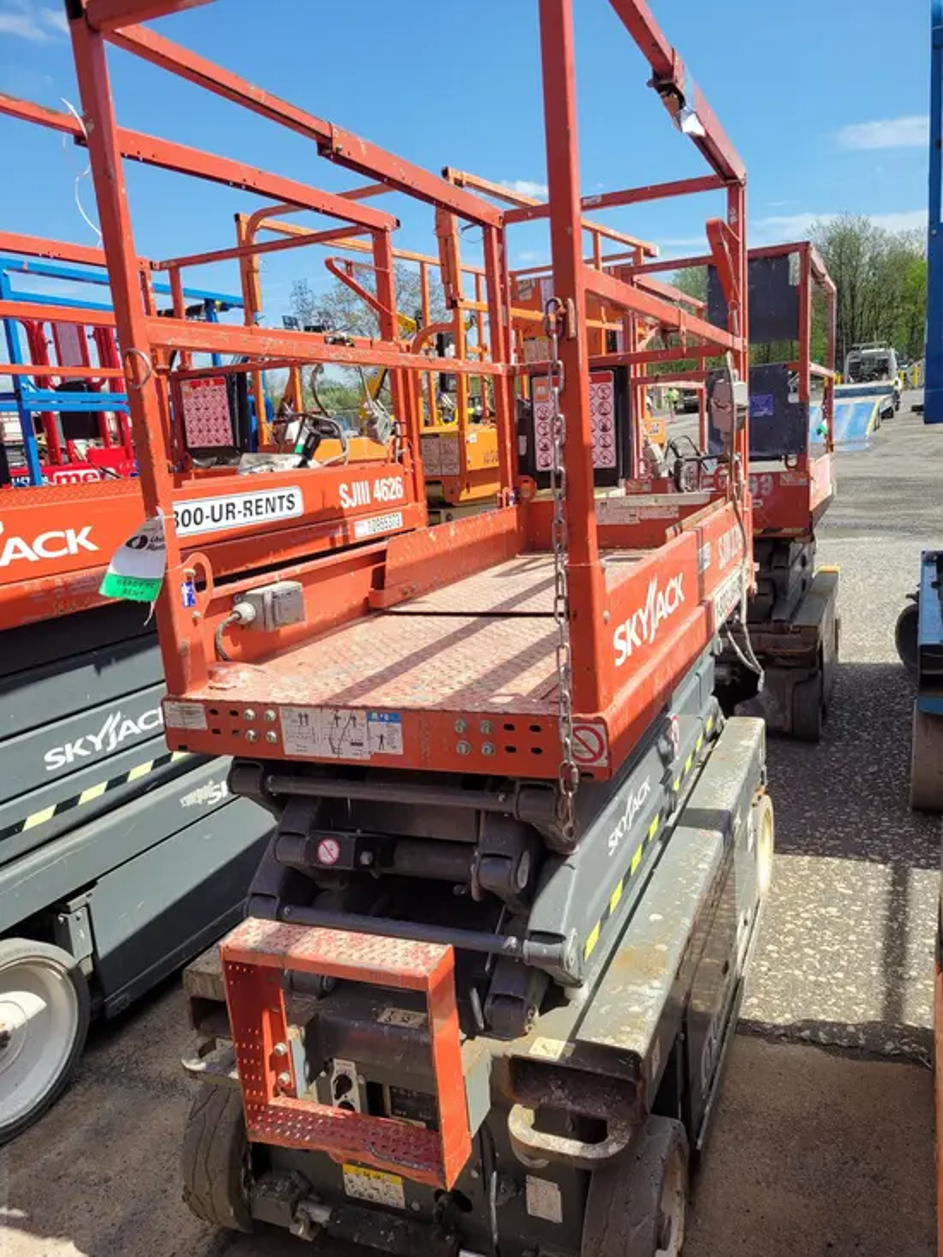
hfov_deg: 53.1
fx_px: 944
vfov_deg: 67.3
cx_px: 472
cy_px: 628
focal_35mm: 26
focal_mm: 5.4
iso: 40
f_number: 1.8
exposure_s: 1/1809
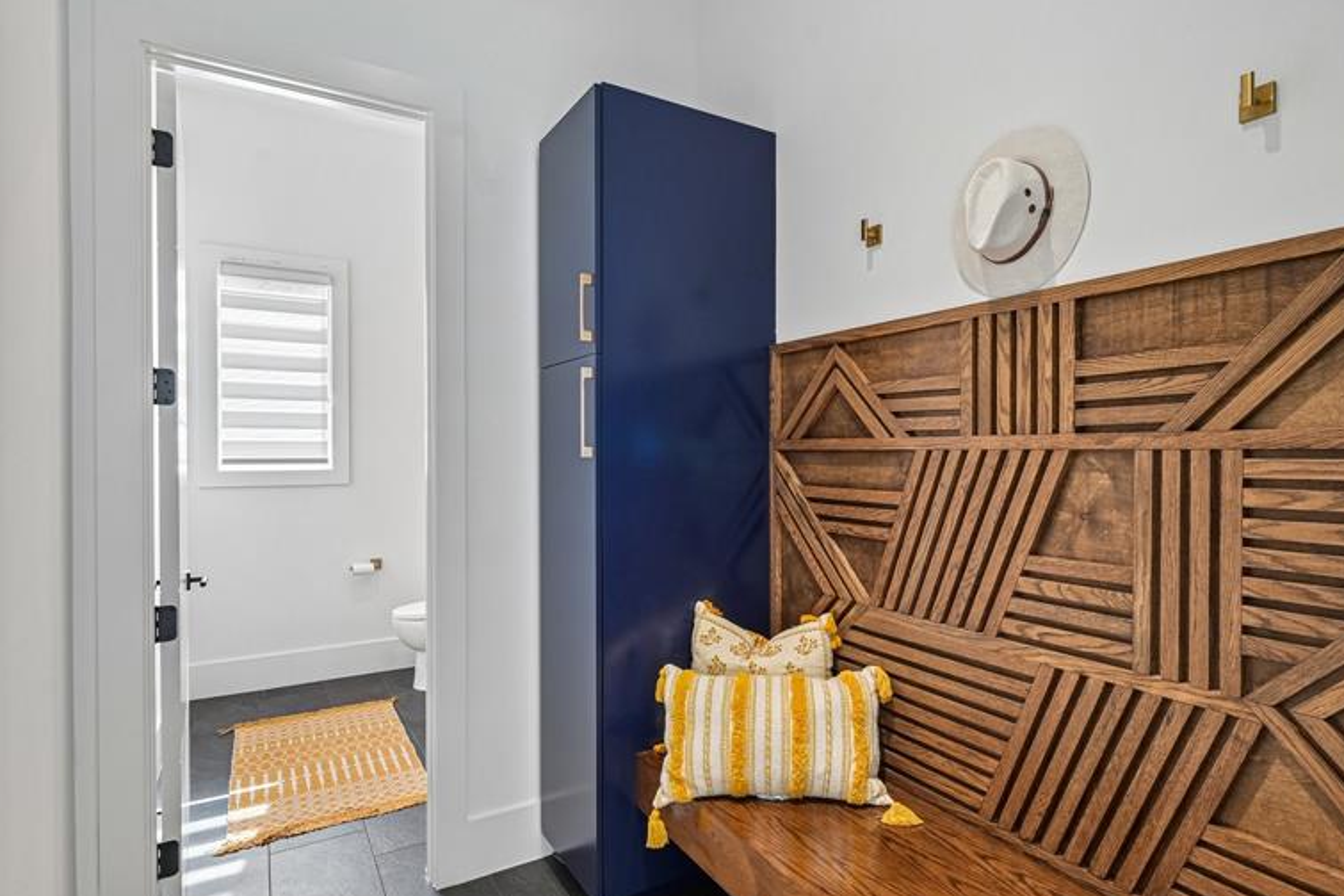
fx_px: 709
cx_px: 712
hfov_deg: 86.8
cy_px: 447
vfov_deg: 64.5
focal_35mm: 19
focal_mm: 14
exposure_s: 1/20
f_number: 8
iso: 400
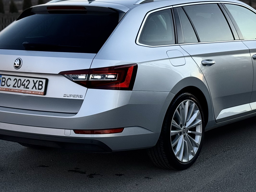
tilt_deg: -3.1
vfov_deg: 16.1
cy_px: 44
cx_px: 142
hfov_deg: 21.5
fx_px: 673
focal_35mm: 91
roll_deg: +1.2
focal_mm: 6.76
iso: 64
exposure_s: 1/215
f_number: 1.78
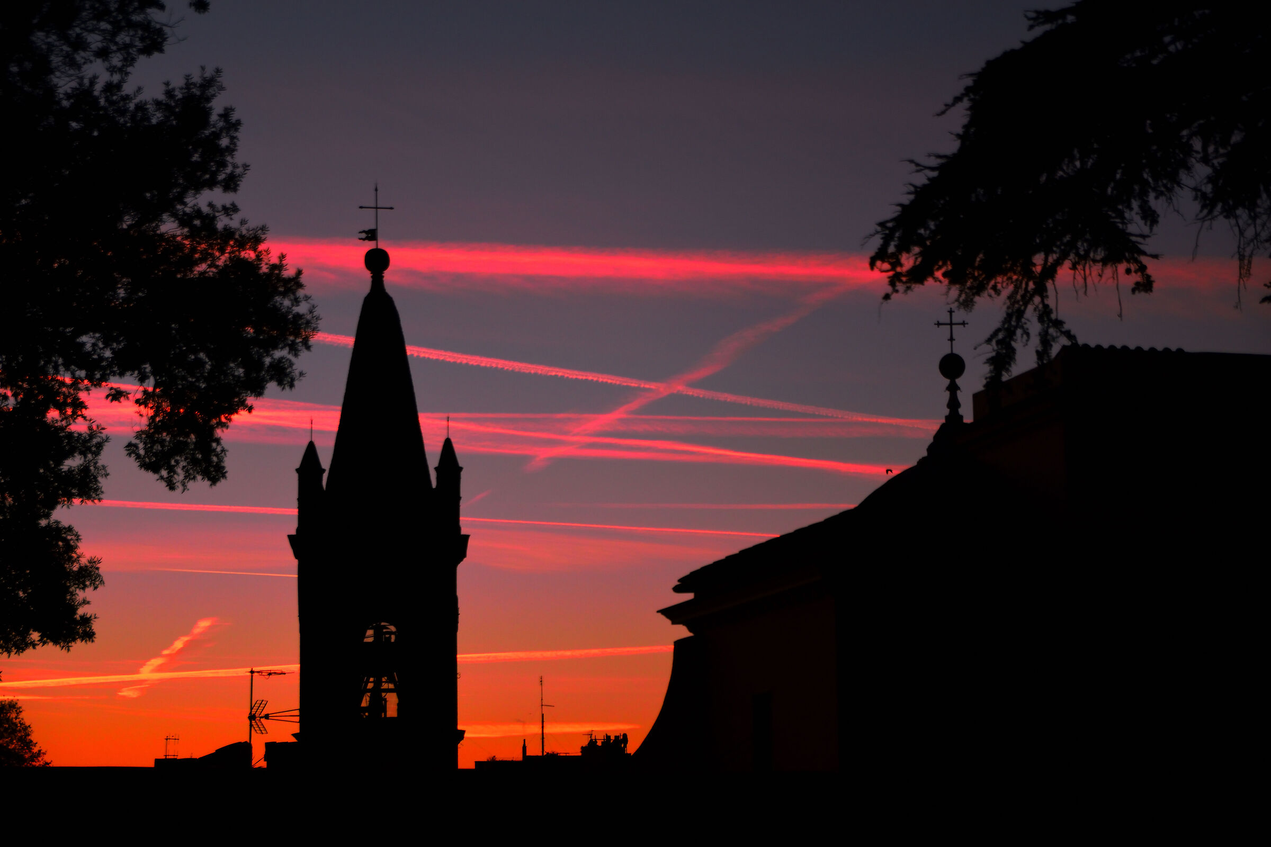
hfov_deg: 27.0
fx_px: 2648
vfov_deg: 18.2
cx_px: 636
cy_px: 424
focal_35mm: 75
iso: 400
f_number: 2.8
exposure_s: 1/2500
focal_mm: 50
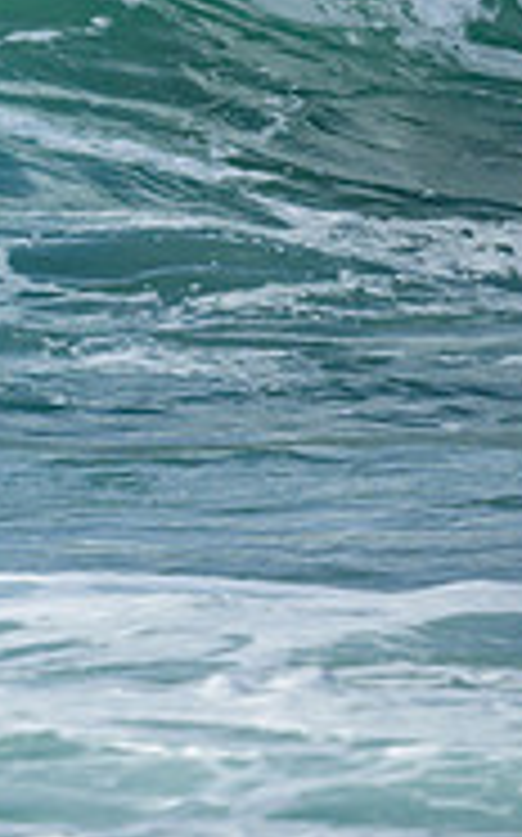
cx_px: -816
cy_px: -7
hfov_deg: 0.4
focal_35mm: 3494
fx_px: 79653
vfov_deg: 0.6
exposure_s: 1/2500
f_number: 6.3
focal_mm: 800
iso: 220
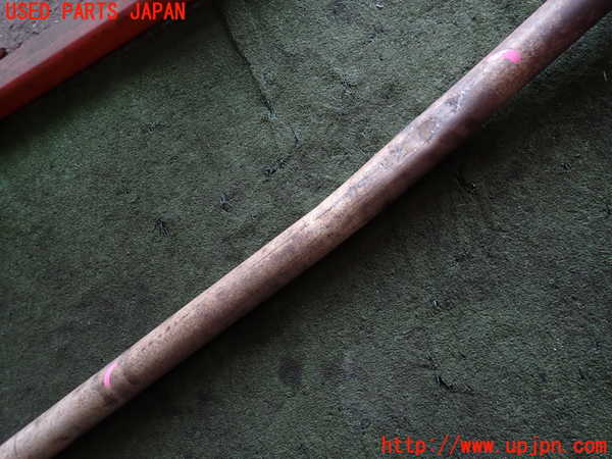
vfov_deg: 54.9
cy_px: 230
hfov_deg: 69.4
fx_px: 442
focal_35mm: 25
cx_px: 306
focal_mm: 4.5
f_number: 2
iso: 100
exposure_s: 1/80
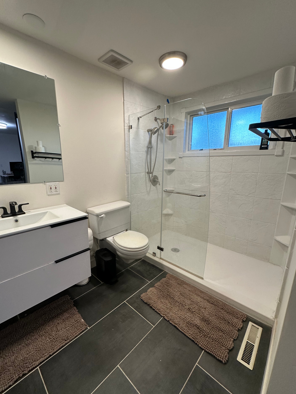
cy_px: 201
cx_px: 140
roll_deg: -0.9
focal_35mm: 15
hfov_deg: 81.7
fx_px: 171
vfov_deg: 98.2
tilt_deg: -11.9
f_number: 2.2
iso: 160
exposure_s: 1/120
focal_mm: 2.22
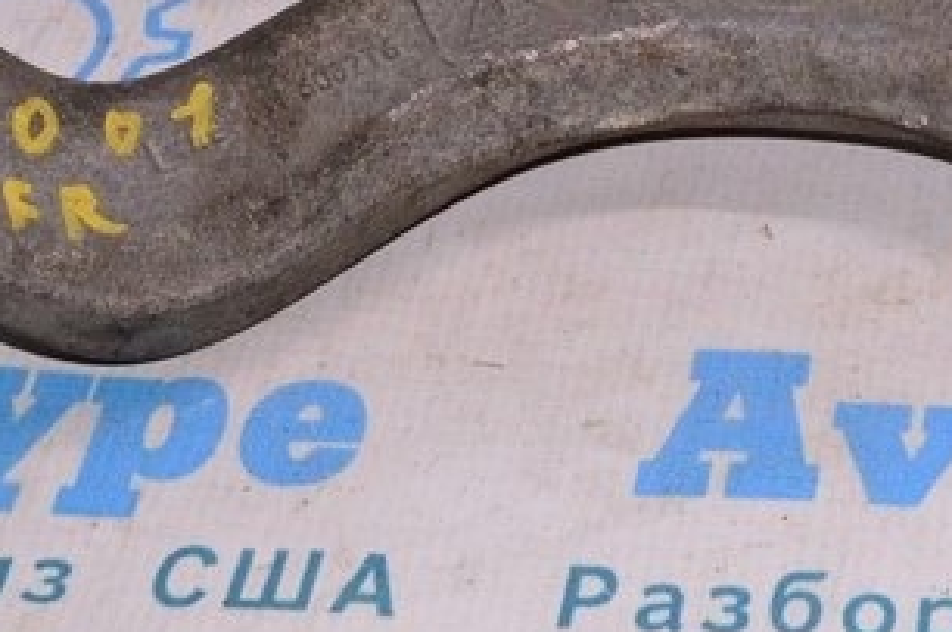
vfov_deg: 10.0
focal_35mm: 136
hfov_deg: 15.1
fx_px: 3582
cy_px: 64
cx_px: 688
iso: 1600
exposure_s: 1/200
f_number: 8
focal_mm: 27
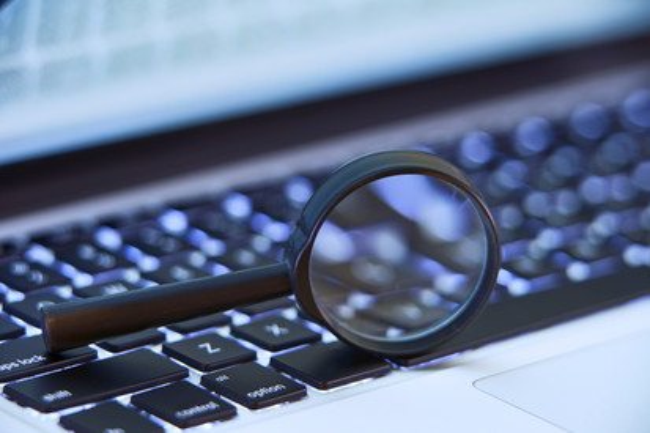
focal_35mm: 160
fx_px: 2888
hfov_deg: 12.8
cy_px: 216
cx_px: 325
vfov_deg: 8.6
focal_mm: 160
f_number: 4
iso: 50
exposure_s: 1.6
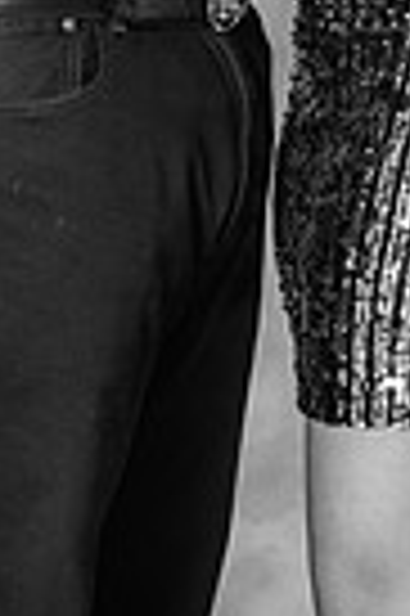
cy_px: -364
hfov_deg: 2.8
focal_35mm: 494
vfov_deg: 4.2
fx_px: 8460
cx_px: 230
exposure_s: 1/250
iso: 160
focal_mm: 150
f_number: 5
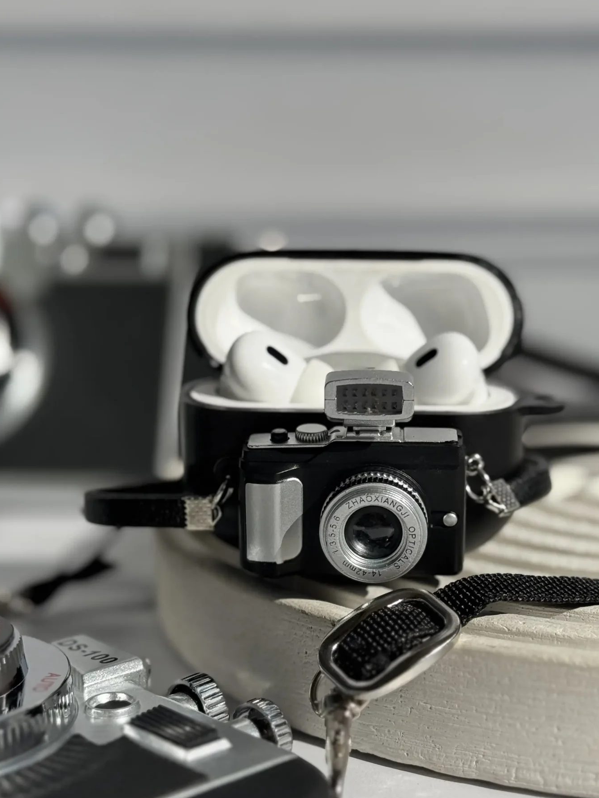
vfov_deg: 28.2
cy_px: 428
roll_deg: +0.7
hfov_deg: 21.3
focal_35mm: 69
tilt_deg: -11.7
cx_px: 361
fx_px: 1592
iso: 64
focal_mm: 6.76
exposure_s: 1/6410
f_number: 1.78
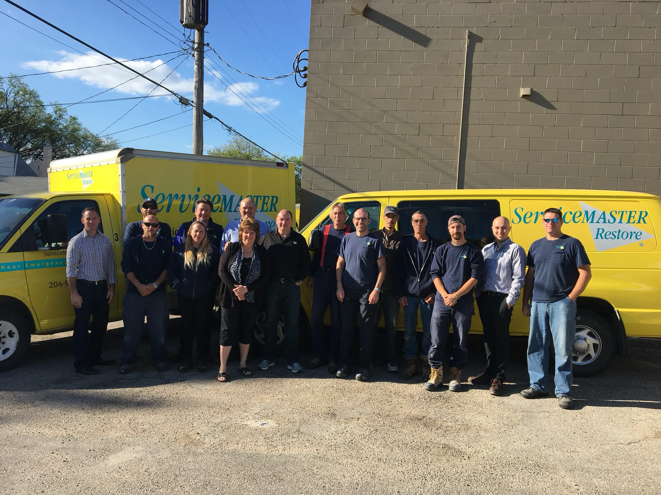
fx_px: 554
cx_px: 330
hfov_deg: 61.7
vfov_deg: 48.2
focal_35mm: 29
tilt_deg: -0.6
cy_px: 248
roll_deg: -3.3
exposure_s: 1/1148
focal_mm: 4.15
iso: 25
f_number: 2.2
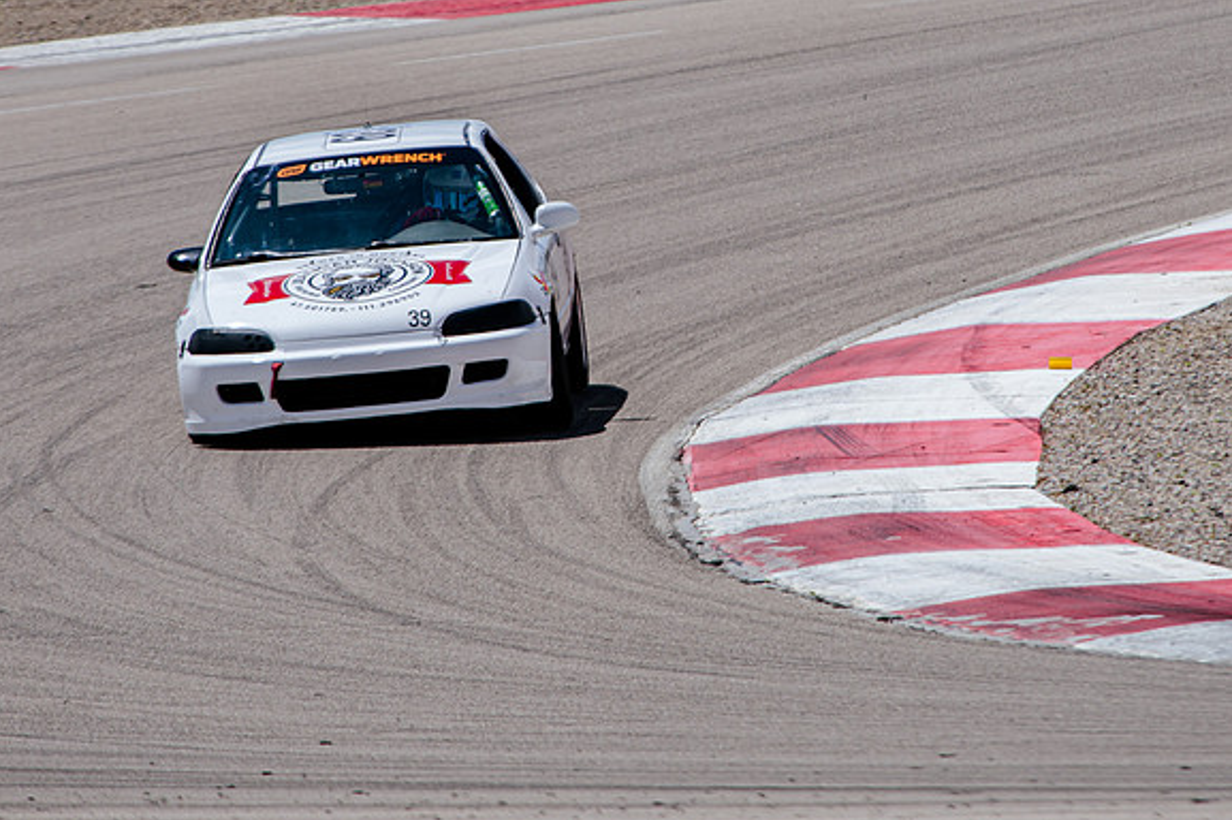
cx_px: 601
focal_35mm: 618
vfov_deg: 2.2
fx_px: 21136
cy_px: 250
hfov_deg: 3.3
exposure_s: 1/400
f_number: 5.6
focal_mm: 360
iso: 31
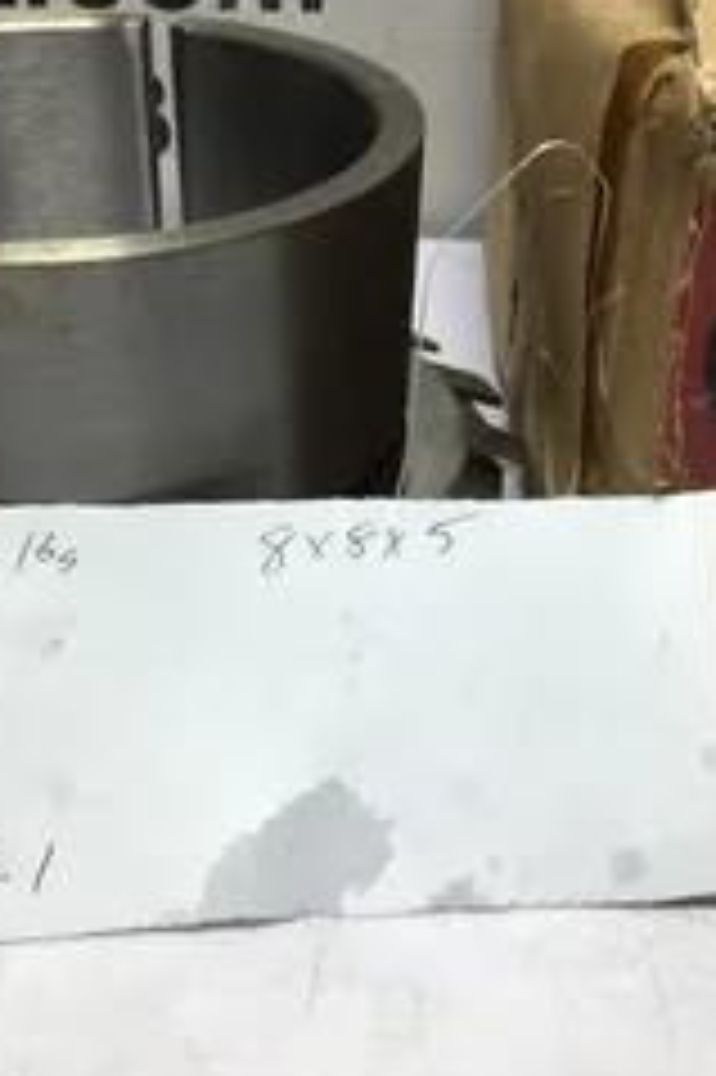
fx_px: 1613
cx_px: 401
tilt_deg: -32.9
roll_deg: -1.8
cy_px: 558
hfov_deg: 25.0
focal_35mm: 54
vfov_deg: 36.9
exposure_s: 1/120
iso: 32
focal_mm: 3.3
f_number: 2.4
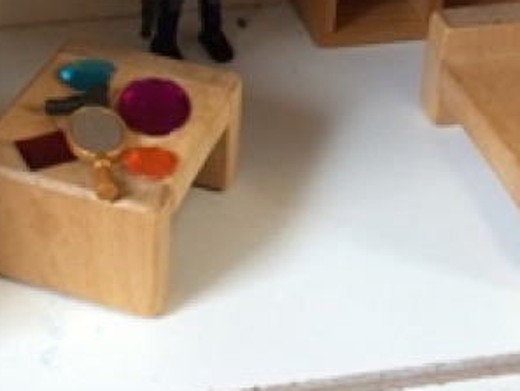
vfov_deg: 18.1
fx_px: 1172
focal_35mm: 78
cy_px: -60
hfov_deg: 24.8
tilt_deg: -26.7
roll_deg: +1.0
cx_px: 142
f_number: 2.2
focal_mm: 4.15
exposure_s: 1/33
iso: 100
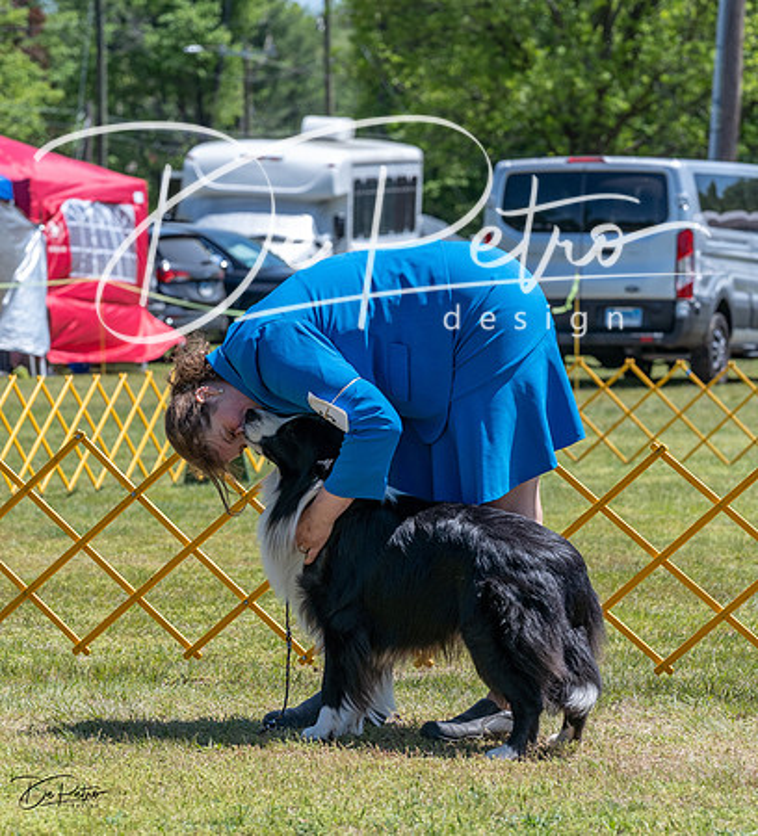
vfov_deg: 9.2
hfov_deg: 8.3
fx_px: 5214
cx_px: 367
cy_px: 427
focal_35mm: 200
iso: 800
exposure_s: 1/1600
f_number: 7.1
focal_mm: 133
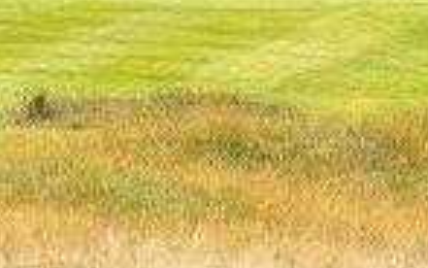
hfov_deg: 1.7
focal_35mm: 1210
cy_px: -214
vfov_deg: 1.1
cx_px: -47
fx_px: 14119
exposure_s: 1/1000
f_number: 7.1
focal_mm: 300
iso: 200
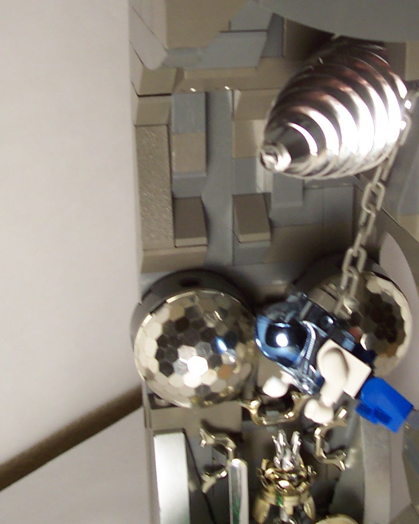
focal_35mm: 64
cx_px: 276
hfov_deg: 23.7
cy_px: 168
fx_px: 992
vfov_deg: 29.3
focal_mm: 5.6
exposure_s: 1/30
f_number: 2.8
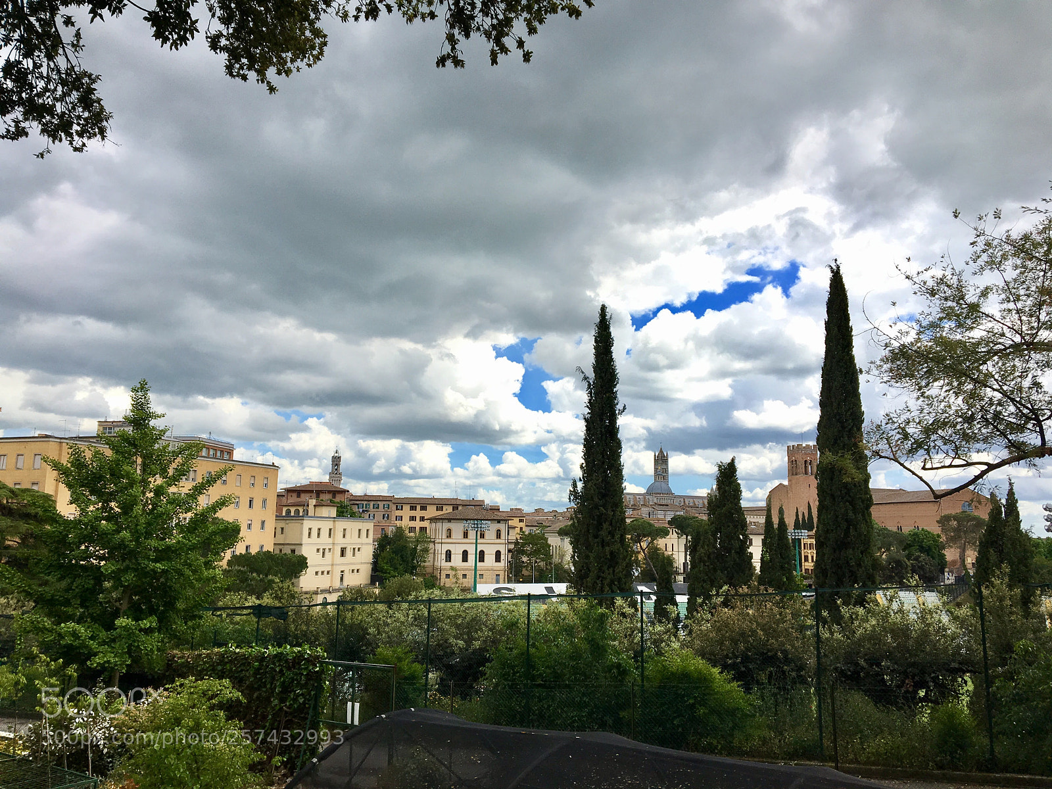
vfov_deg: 48.2
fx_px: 881
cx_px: 526
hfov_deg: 61.7
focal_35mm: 29
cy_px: 394
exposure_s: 1/1350
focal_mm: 4.15
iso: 25
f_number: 2.2
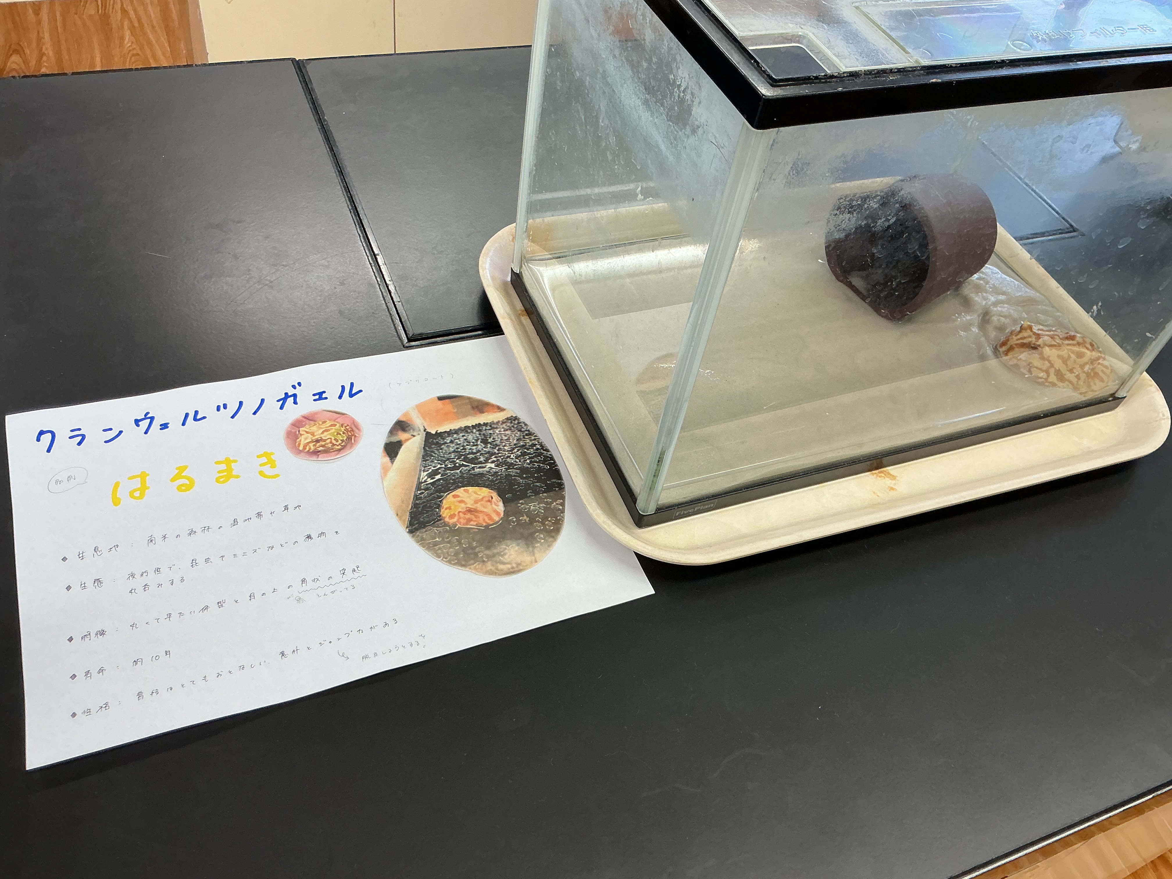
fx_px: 982
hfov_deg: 61.7
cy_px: 440
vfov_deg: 48.2
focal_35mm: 29
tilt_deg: -47.4
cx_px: 586
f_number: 1.8
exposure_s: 1/100
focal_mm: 3
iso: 50
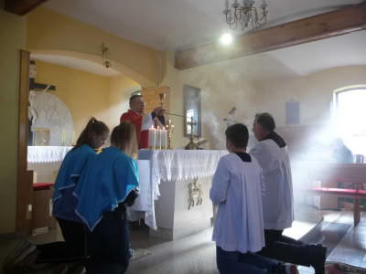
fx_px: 296
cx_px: 183
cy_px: 137
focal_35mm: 28
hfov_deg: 63.4
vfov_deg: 49.7
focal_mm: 4.7
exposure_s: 1/30
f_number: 3.3
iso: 200
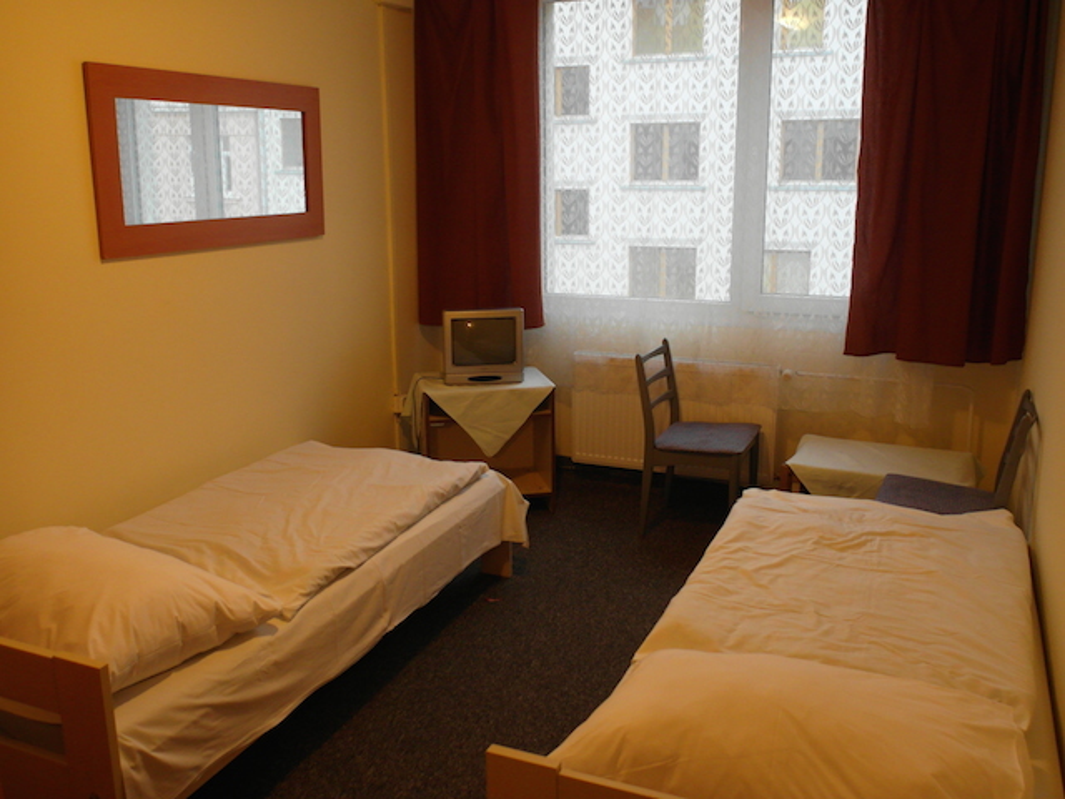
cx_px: 532
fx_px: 954
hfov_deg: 58.4
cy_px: 400
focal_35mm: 31
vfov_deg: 45.4
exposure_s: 1/45
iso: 320
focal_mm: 6.7
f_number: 2.2
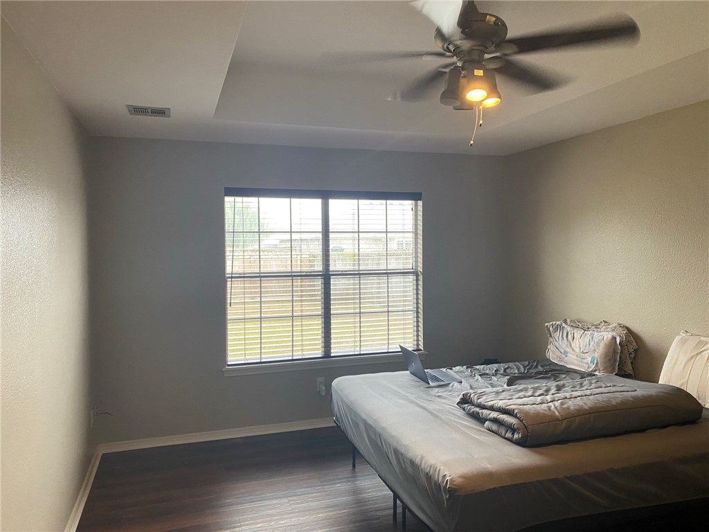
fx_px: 533
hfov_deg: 67.3
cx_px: 354
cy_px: 266
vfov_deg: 53.1
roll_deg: +0.9
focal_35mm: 26
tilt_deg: -3.0
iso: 125
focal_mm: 4.25
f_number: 1.8
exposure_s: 1/60
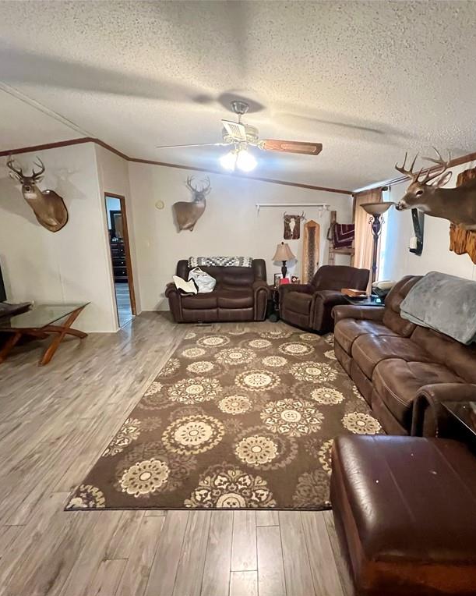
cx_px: 260
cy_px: 299
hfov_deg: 76.8
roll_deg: -0.5
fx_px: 299
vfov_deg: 89.6
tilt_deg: -12.3
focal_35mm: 17
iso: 800
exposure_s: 1/60
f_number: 1.8
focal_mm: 1.57
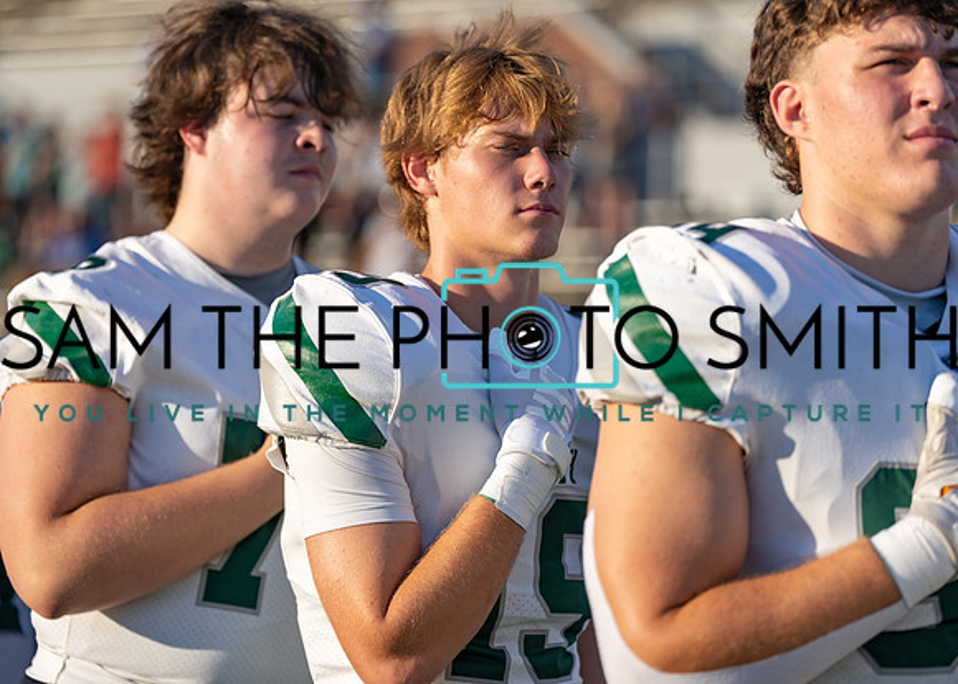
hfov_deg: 15.6
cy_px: 342
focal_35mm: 129
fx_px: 3506
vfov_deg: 11.1
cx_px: 479
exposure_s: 1/1600
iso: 100
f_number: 2.8
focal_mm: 123
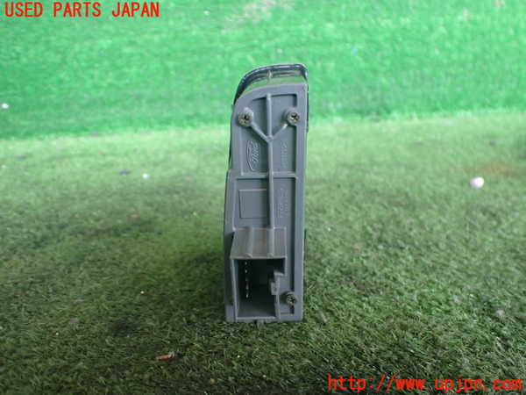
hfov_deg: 60.0
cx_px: 263
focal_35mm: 30
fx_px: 456
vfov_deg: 46.8
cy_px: 198
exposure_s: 1/125
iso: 500
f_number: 2.3
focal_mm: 5.4
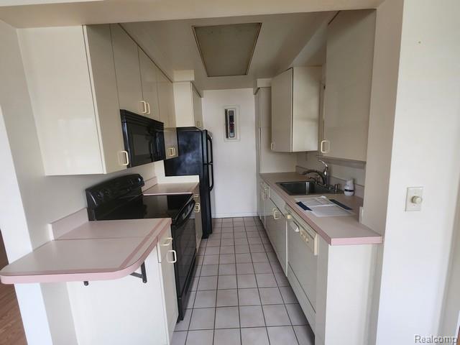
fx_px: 173
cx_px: 230
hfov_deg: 106.2
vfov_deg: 89.9
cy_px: 172
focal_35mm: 13
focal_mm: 2.2
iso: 200
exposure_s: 1/50
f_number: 2.2
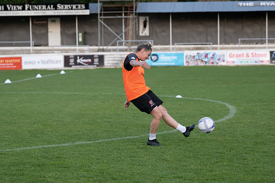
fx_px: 916
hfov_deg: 17.1
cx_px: 138
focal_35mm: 120
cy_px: 92
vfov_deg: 11.4
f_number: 3.2
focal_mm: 80
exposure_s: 1/800
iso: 1000
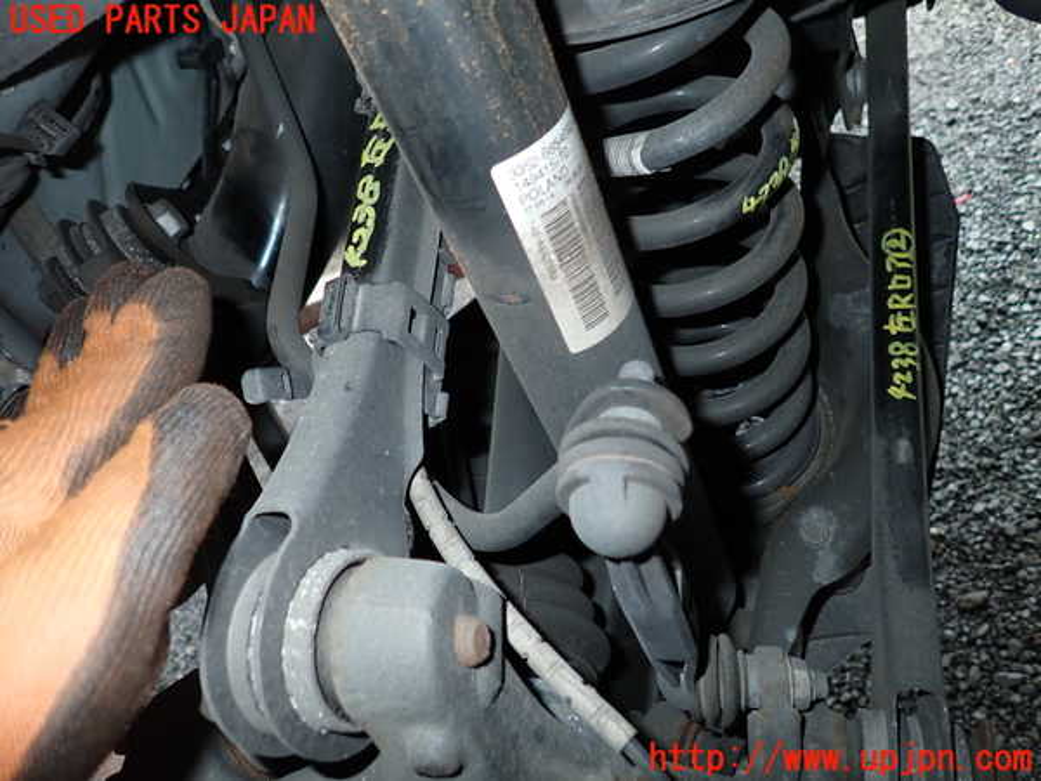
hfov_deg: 69.4
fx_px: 752
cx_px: 520
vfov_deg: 54.9
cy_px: 390
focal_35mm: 25
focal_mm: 4.5
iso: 200
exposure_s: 1/30
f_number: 5.6
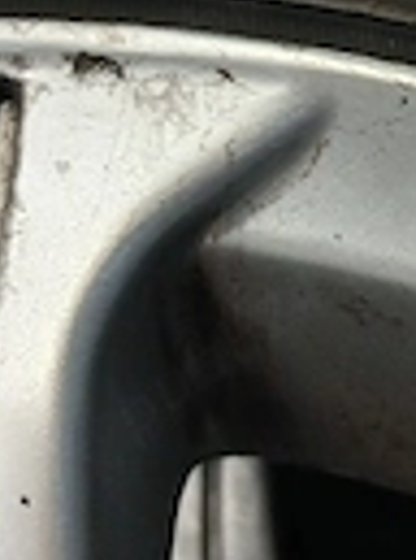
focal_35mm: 84
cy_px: 43
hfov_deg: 17.3
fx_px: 1353
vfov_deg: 22.7
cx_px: 342
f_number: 1.8
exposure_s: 1/50.3
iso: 250
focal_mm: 3.98
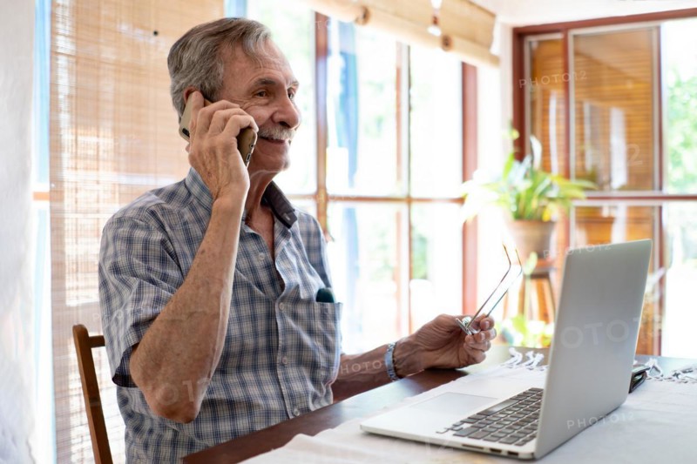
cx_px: 348
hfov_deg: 46.4
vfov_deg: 31.9
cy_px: 232
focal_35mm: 42
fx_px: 813
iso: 100
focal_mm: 28
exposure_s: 1/80
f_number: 2
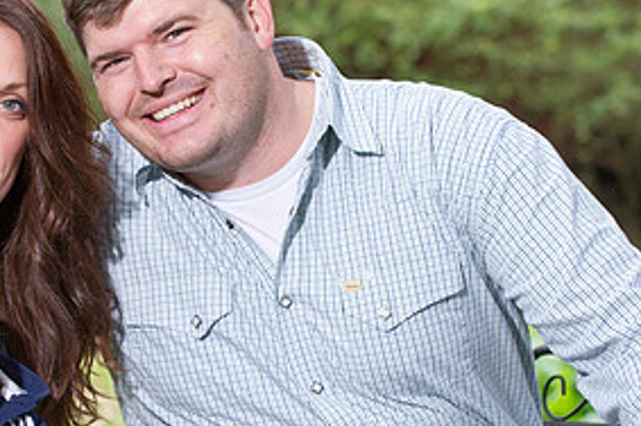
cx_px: 186
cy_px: 279
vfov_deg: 6.6
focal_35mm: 209
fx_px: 3717
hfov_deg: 9.8
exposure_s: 1/125
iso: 800
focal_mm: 102
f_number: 5
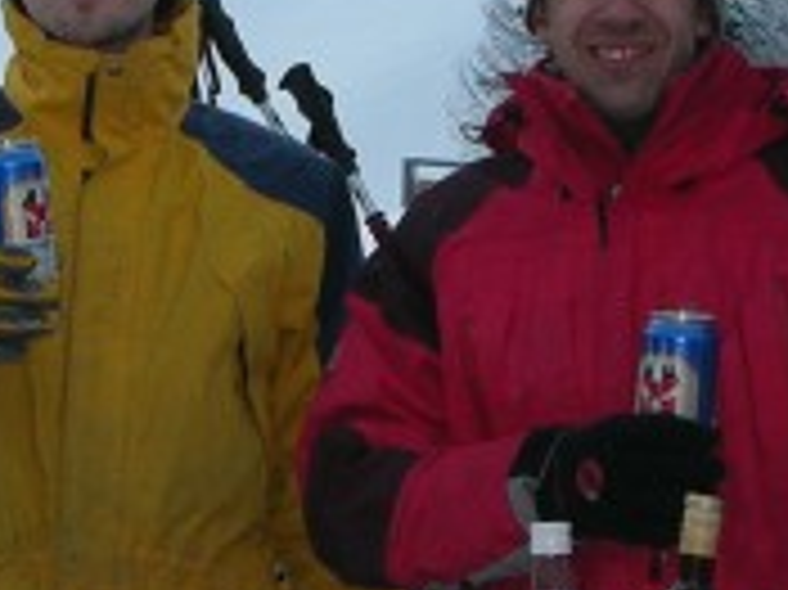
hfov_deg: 8.0
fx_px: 5596
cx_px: 185
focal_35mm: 246
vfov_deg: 6.0
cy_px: 509
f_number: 4.1
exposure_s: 1/74.9
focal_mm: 10.7
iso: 50
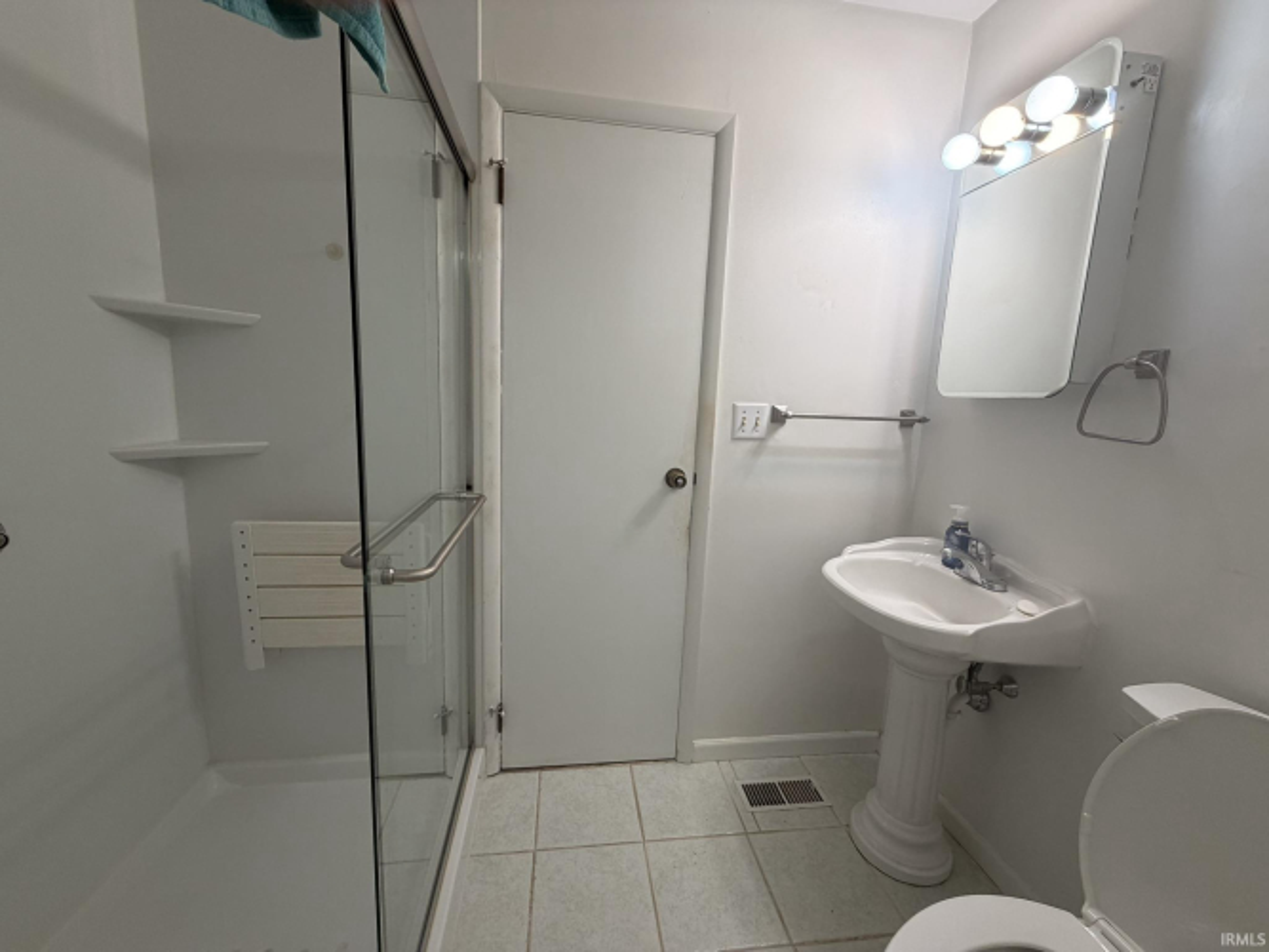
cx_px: 634
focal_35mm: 14
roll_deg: -1.2
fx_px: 513
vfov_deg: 85.7
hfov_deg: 102.1
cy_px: 476
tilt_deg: -8.3
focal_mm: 2.22
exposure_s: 1/120
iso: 200
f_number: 2.2
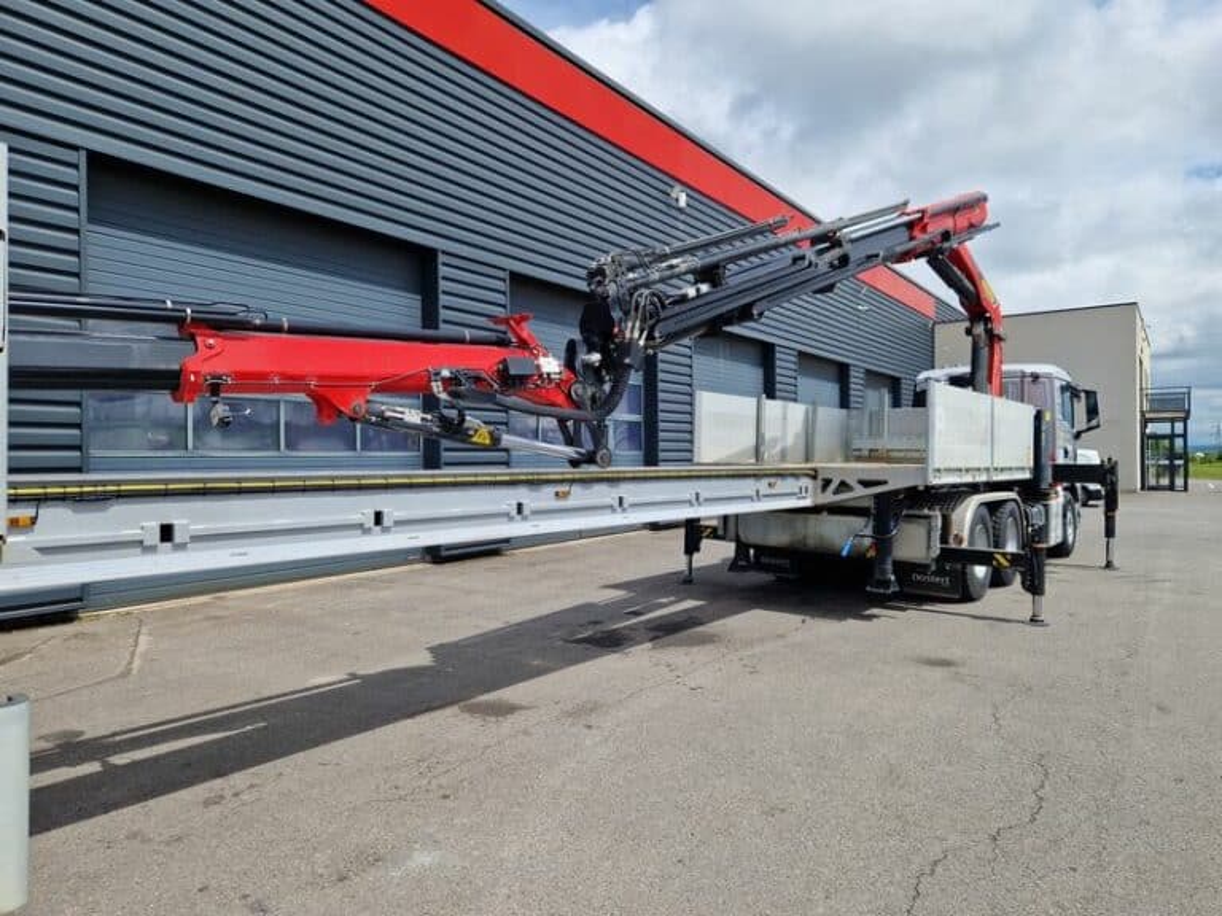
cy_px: 458
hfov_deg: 73.9
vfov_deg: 58.9
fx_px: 812
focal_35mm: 23
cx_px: 611
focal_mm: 5.4
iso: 50
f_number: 1.8
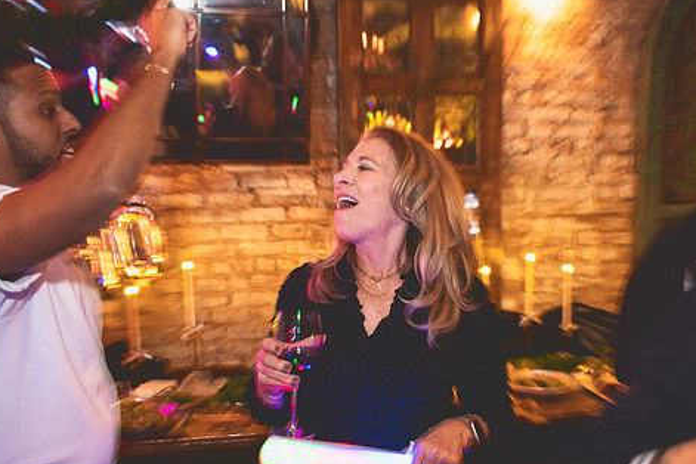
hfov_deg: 47.4
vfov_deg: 32.6
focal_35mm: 41
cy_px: 270
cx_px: 361
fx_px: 793
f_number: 2.8
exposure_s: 1/25
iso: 3200
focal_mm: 31
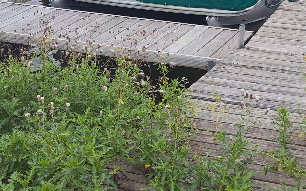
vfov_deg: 18.6
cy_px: -3
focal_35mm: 68
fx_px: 567
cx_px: 170
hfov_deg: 30.2
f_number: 1.8
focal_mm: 5.56
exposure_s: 1/577
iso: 100
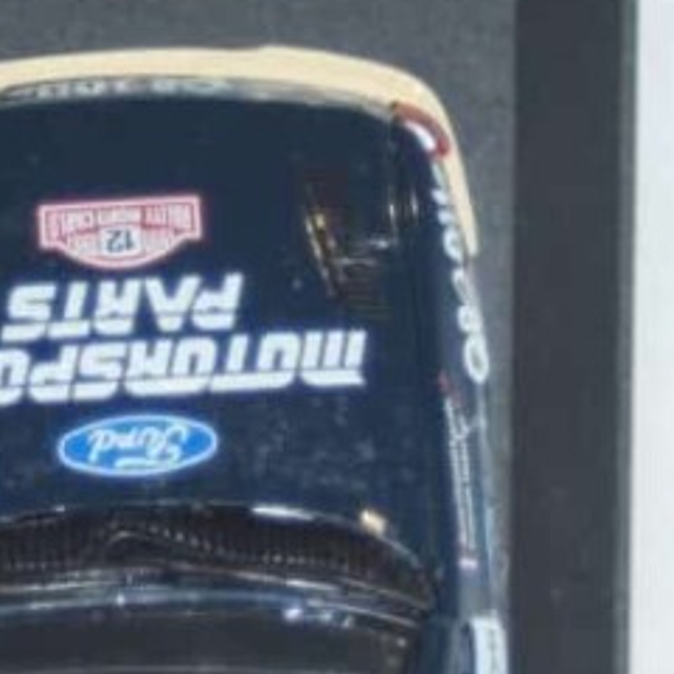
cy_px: 862
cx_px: -22
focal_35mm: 334
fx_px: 7358
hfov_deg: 5.2
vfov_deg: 5.2
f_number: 5.6
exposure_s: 1/60
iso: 400
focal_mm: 70
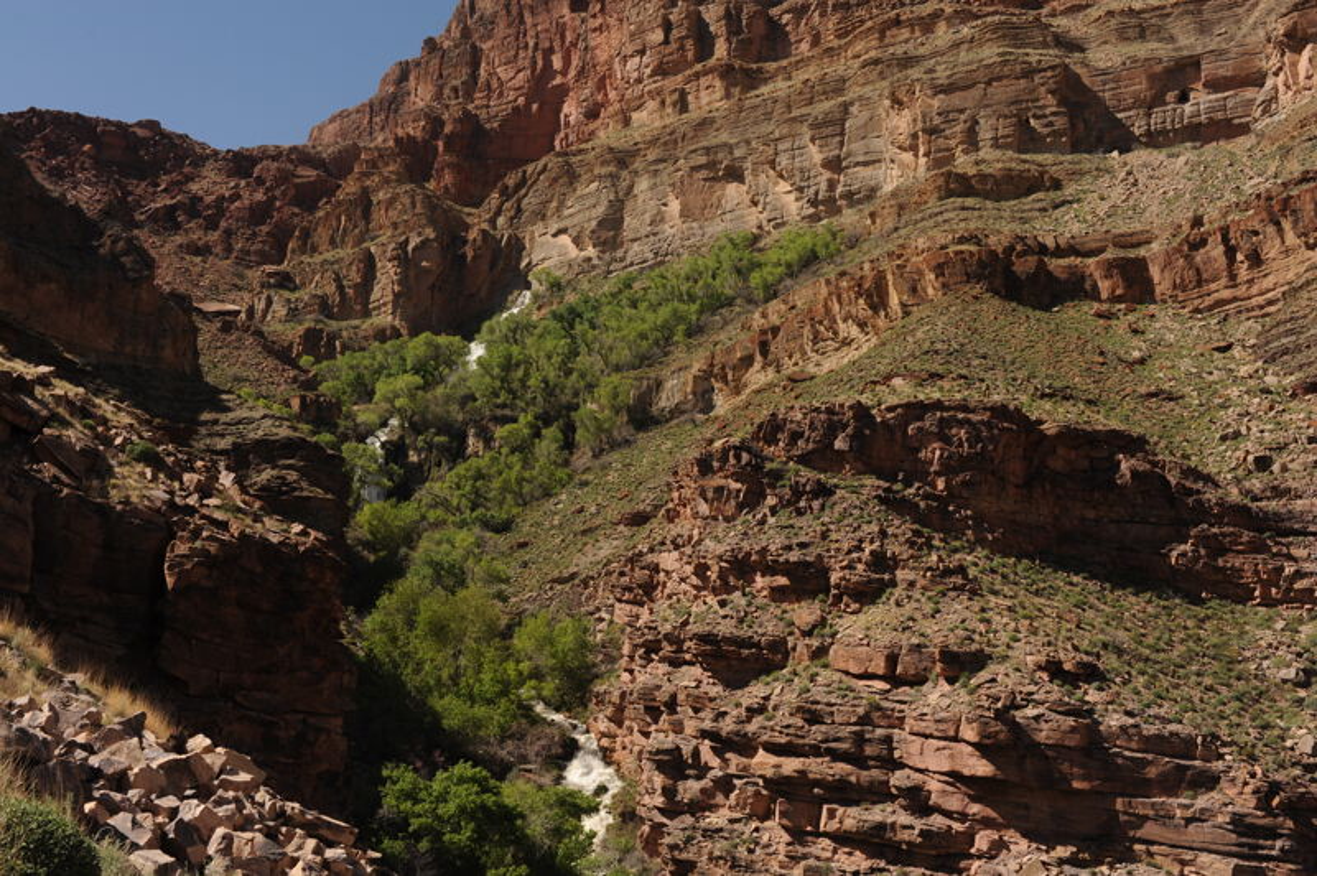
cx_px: 658
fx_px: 1279
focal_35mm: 35
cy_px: 438
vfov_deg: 37.8
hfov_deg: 54.5
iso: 200
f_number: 11
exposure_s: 1/320
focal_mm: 35
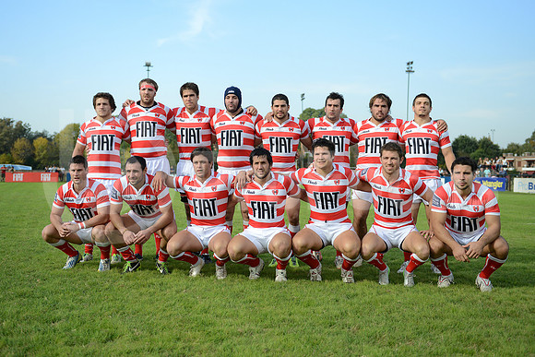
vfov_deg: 35.1
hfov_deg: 50.7
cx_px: 268
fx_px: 565
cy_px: 178
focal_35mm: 38
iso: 400
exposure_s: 1/3200
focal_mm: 38
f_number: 2.8
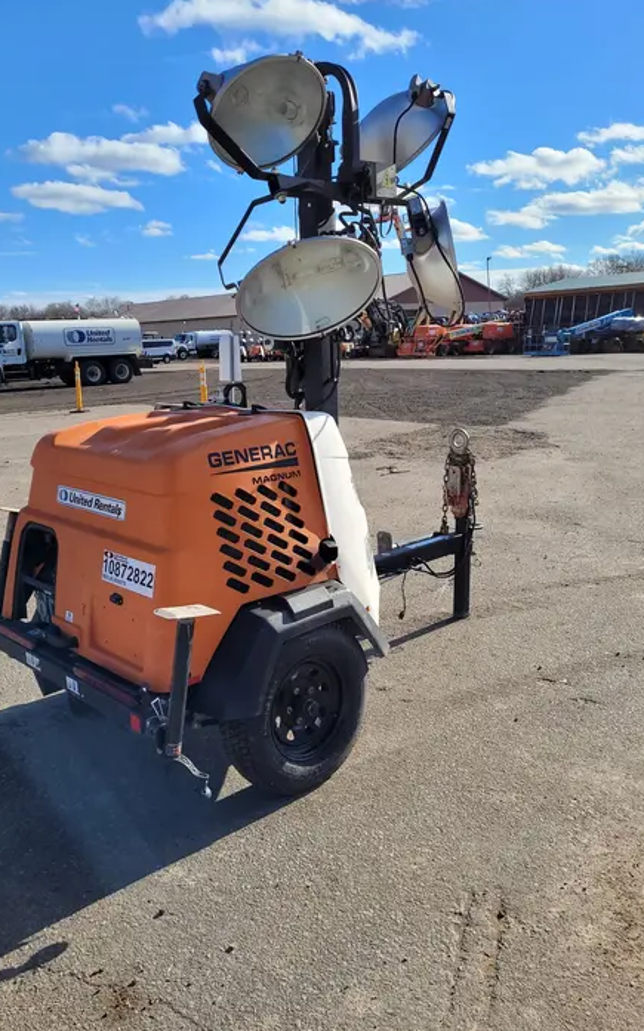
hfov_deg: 42.9
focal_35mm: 29
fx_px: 815
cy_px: 530
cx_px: 256
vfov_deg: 64.6
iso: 40
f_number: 1.8
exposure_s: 1/2110
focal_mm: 5.4
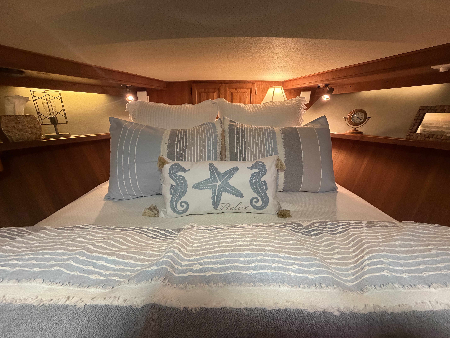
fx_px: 182
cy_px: 169
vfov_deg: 85.7
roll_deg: -0.1
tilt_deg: -15.1
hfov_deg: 102.1
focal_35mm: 14
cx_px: 225
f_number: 2.2
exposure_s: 1/60
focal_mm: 2.22
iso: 400
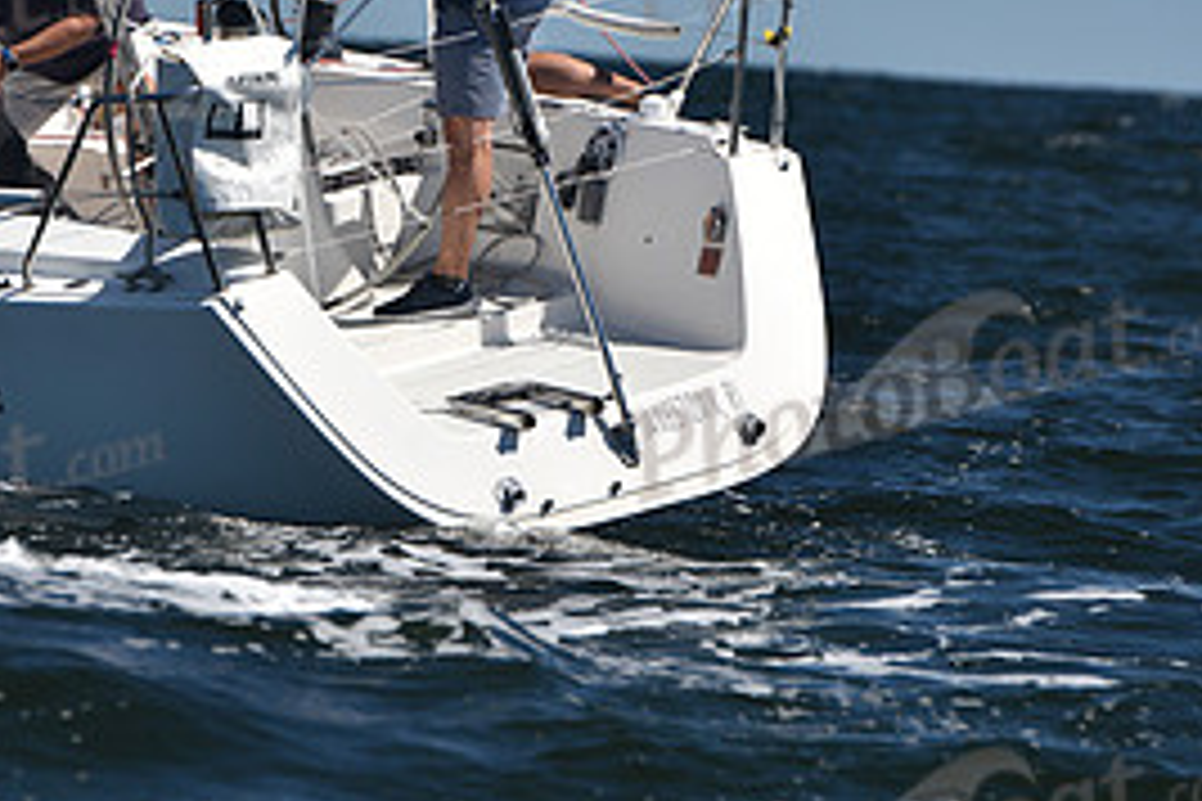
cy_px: 214
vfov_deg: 3.2
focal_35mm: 434
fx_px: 14490
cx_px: 401
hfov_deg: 4.7
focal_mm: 200
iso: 200
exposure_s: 1/1000
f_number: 5
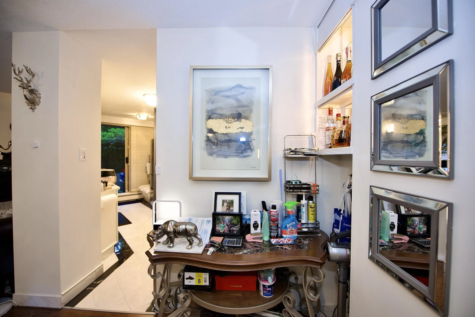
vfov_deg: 81.2
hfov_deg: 104.2
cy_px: 158
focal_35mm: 14
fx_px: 185
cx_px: 238
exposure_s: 1/15
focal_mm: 14
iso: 200
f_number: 2.8
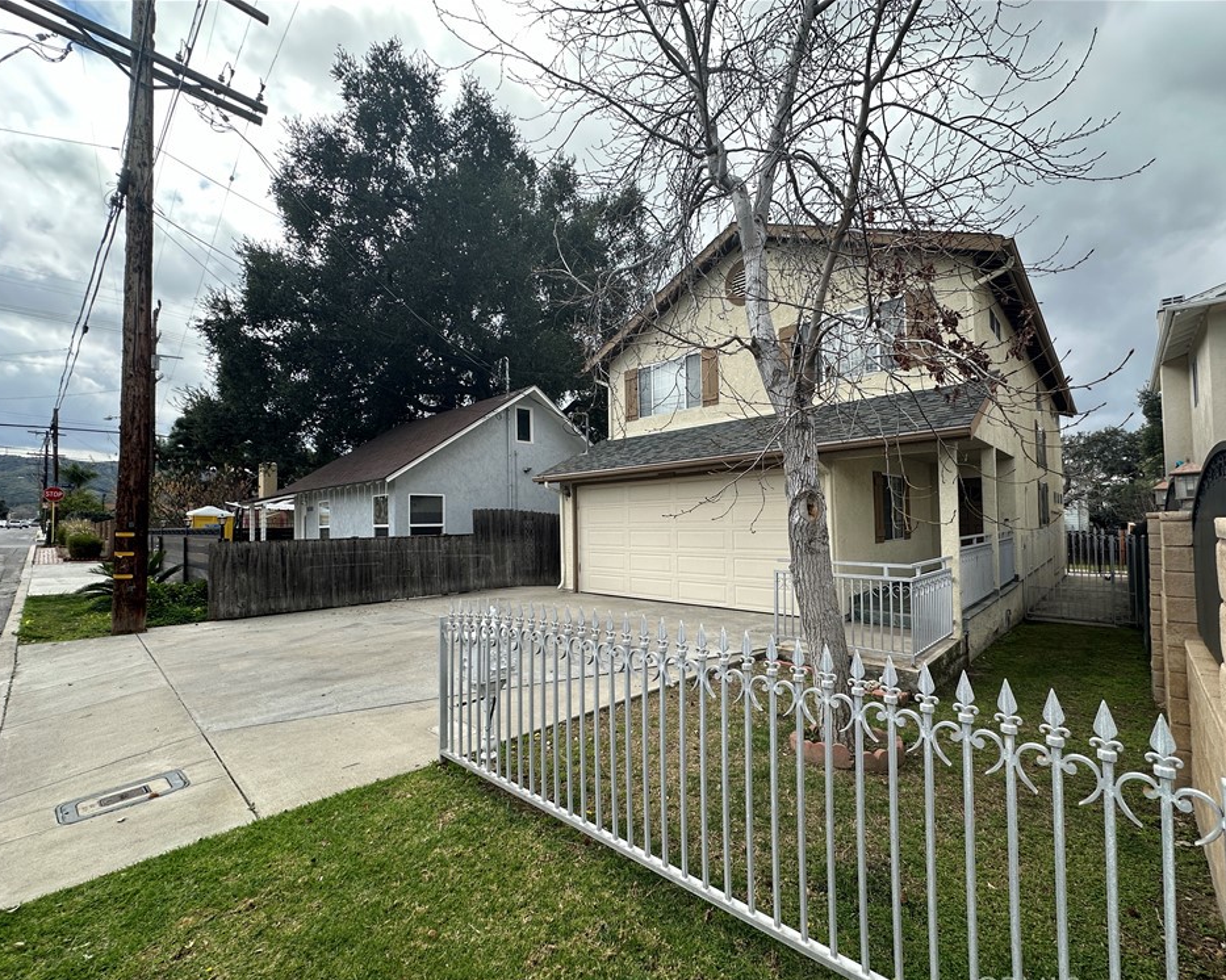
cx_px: 637
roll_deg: +0.5
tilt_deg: +3.0
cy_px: 503
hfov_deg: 96.8
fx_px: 544
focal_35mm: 15
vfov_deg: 84.0
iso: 40
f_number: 2.2
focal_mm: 2.22
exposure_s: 1/530
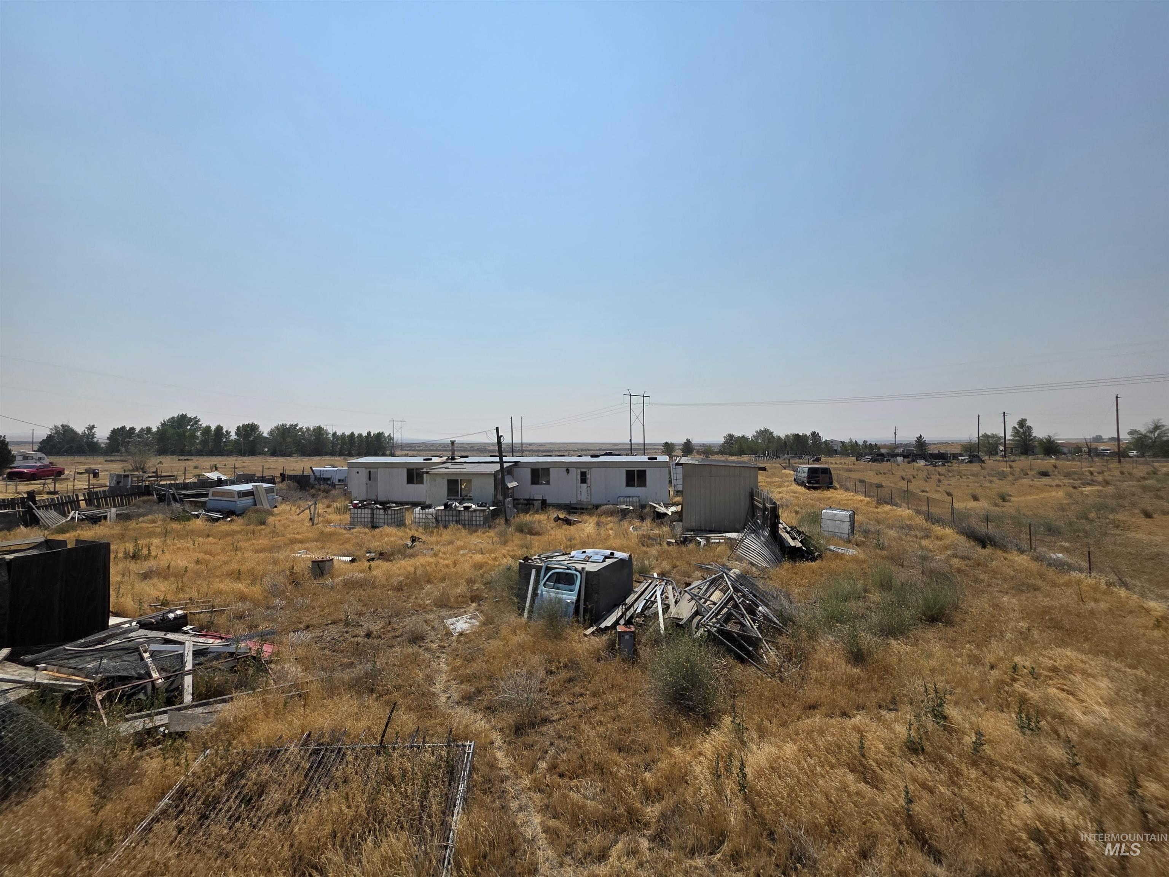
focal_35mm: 13
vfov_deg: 89.9
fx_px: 439
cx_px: 584
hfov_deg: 106.2
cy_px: 438
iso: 40
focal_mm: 2.2
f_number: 1.9
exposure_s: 1/5750
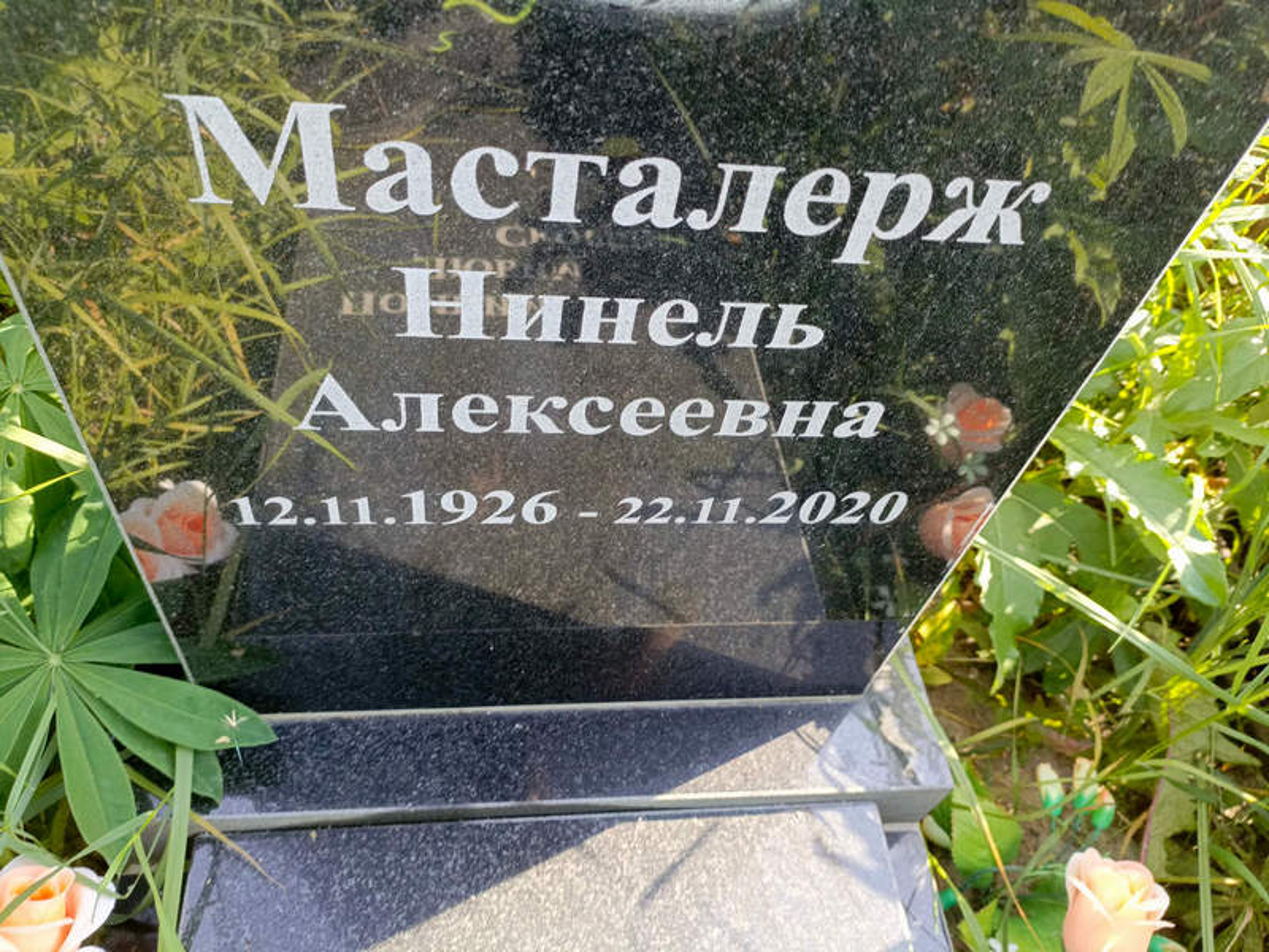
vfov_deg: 54.9
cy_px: 476
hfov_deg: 69.4
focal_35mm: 25
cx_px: 634
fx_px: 916
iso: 114
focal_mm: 4.76
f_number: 1.69
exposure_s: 1/101
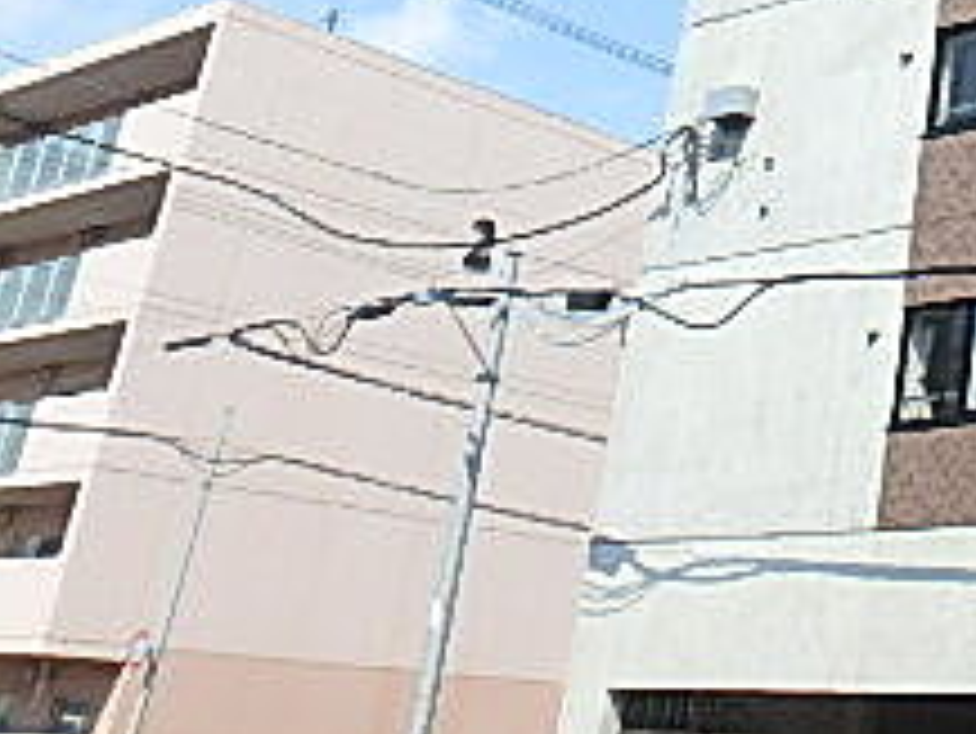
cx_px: 1291
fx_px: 1749
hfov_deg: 26.2
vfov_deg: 22.9
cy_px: 41
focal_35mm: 62
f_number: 6
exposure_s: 1/320
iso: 125
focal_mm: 3.7
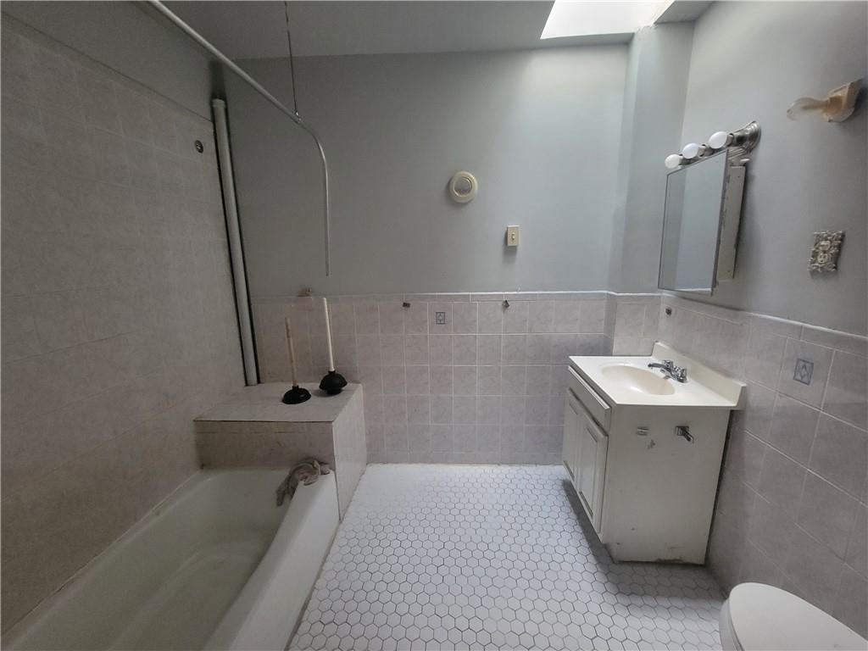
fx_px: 326
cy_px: 326
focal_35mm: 13
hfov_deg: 106.2
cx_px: 434
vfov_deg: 89.9
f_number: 2.2
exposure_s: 1/30
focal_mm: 2.2
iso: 640
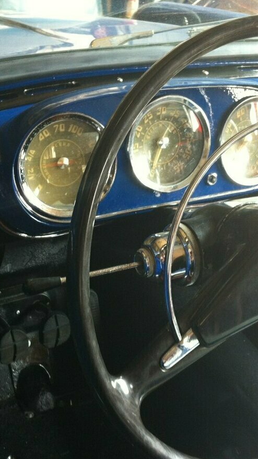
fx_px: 633
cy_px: 233
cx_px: 146
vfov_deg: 39.9
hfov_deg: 23.0
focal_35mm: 52
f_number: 2.8
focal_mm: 3.85
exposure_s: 1/15
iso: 100
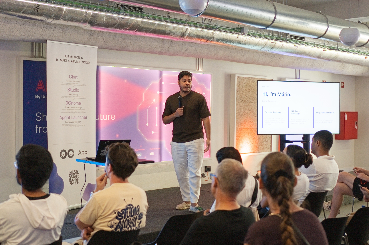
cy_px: 122
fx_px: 533
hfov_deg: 38.2
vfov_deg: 26.0
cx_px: 184
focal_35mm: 52
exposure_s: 1/125
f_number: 2.8
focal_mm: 35
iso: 2500
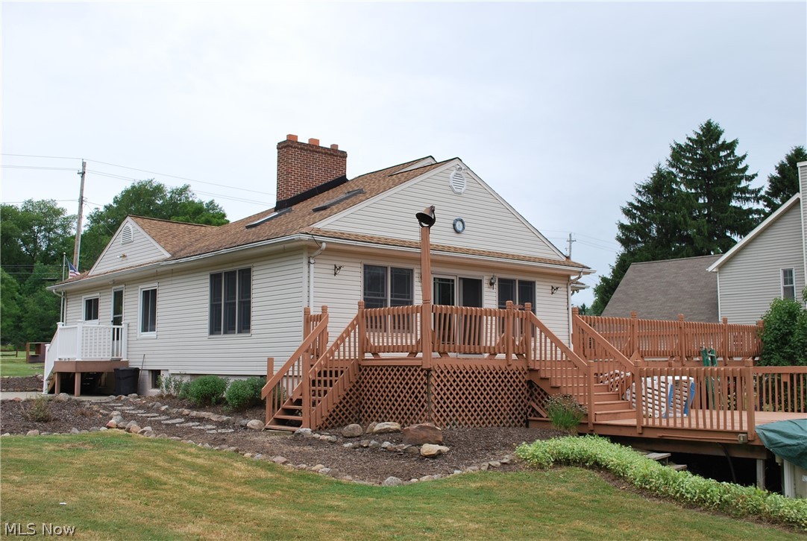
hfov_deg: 53.0
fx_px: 809
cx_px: 404
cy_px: 270
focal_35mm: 36
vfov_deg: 37.0
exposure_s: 1/250
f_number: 8
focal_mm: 24
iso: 100
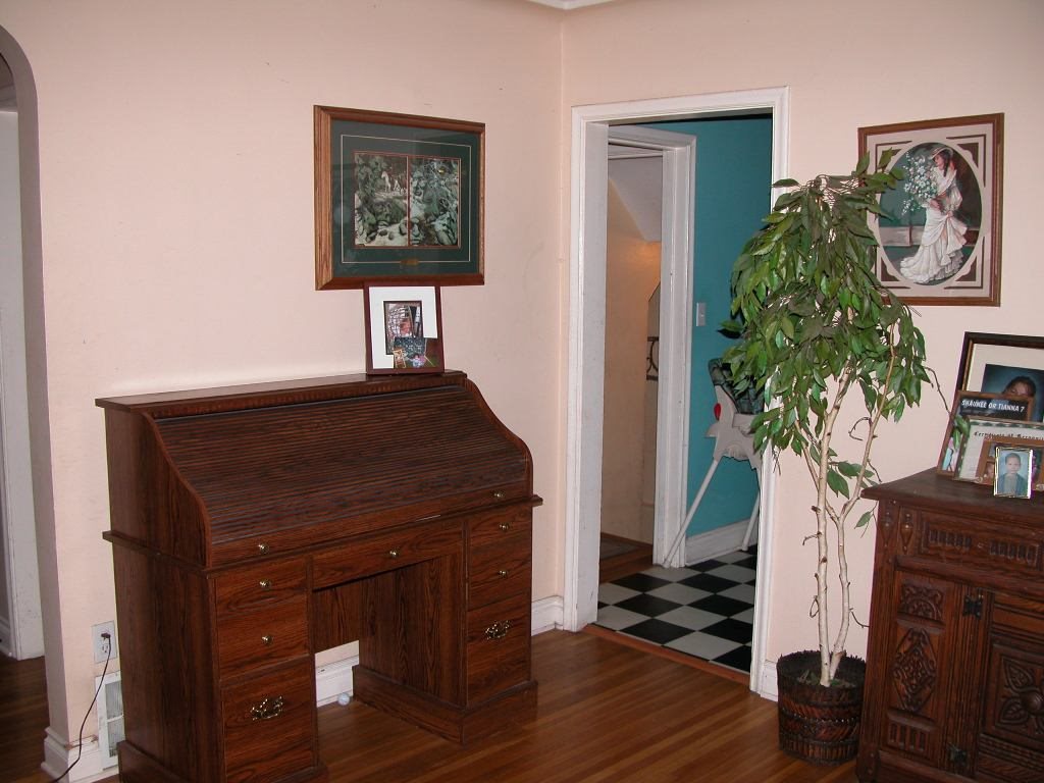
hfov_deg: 54.0
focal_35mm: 34
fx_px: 1025
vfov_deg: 41.8
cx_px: 522
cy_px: 392
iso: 100
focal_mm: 8.9
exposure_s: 1/60
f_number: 2.8
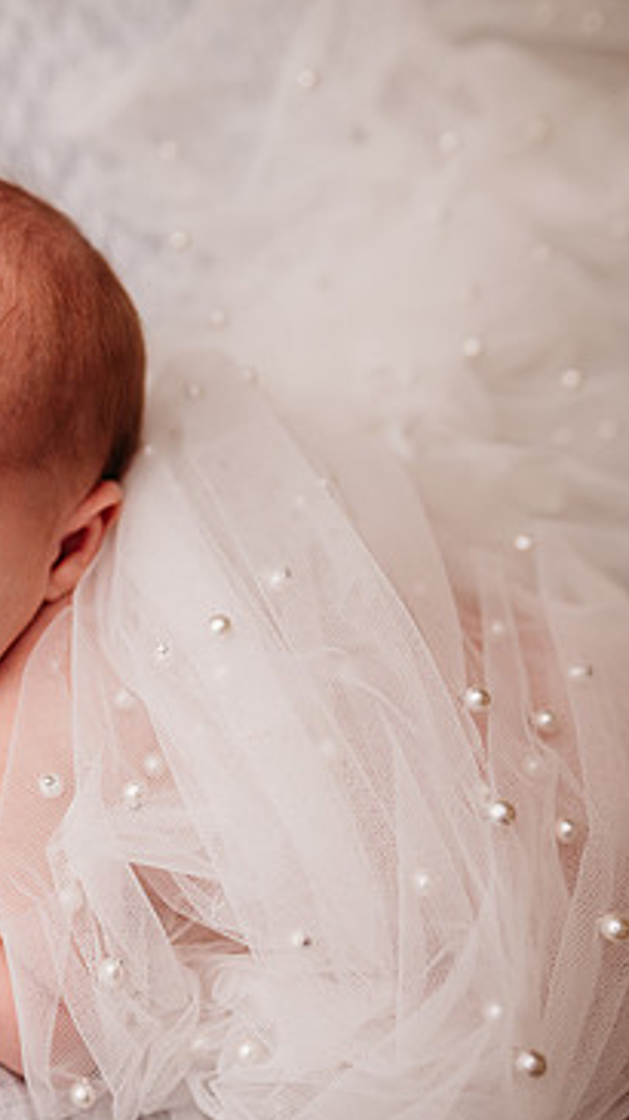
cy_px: 532
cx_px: -15
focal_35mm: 40
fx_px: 1187
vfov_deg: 50.5
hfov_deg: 27.7
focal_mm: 24
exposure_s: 1/200
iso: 100
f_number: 2.8
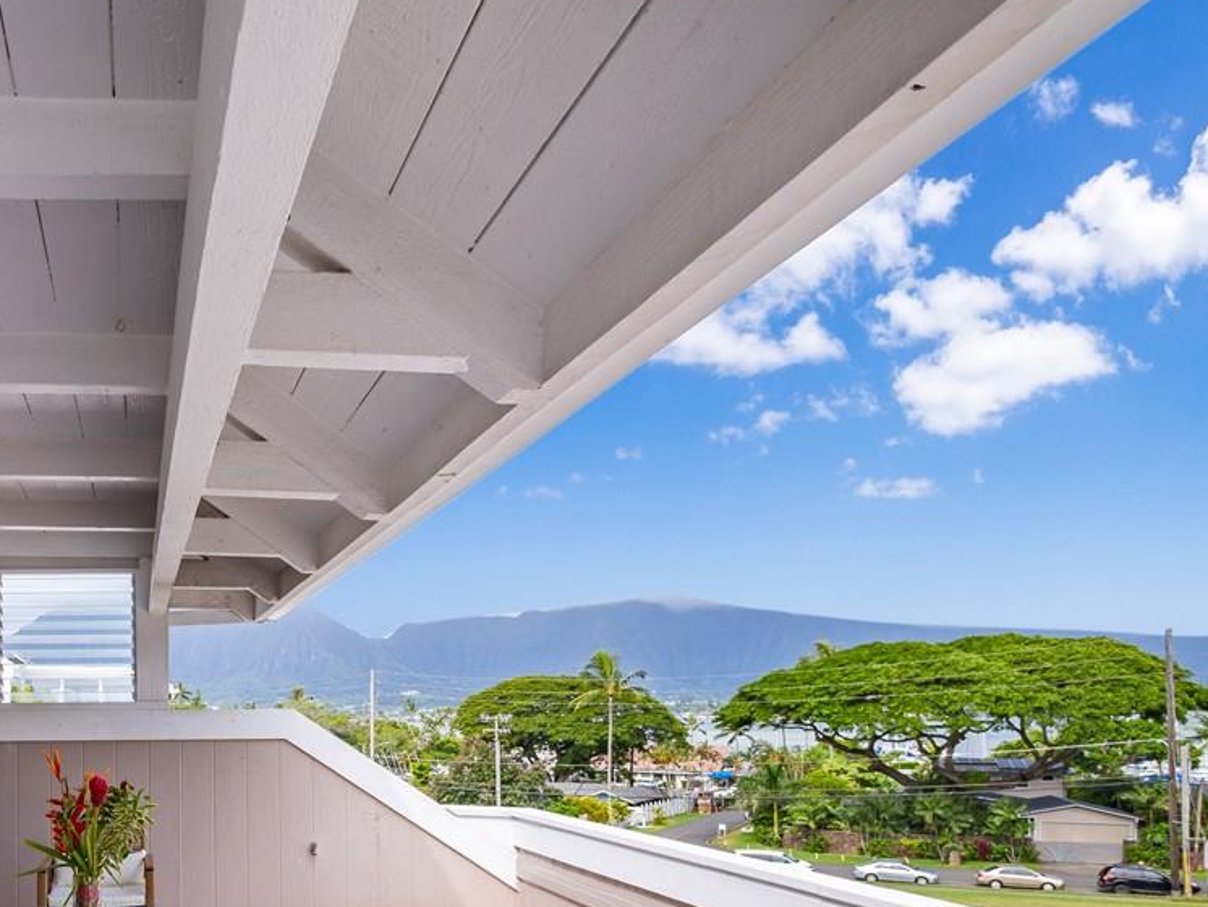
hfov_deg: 53.4
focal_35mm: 30
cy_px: 716
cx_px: 148
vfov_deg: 44.7
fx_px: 1047
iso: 160
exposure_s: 1/6400
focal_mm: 7
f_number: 4
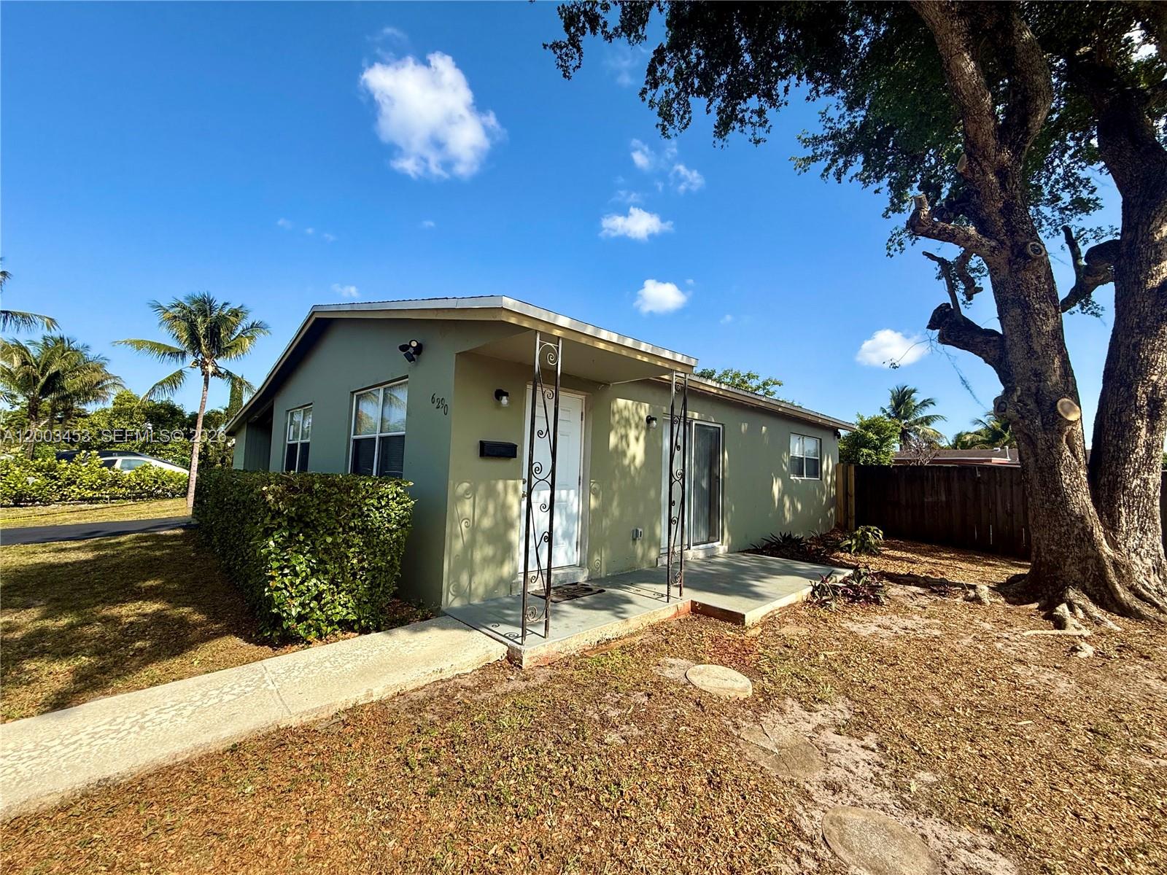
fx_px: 472
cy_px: 438
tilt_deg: +4.2
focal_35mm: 14
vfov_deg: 85.7
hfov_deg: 102.1
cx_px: 584
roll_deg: -2.2
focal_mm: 2.22
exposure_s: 1/1431
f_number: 2.2
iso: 50
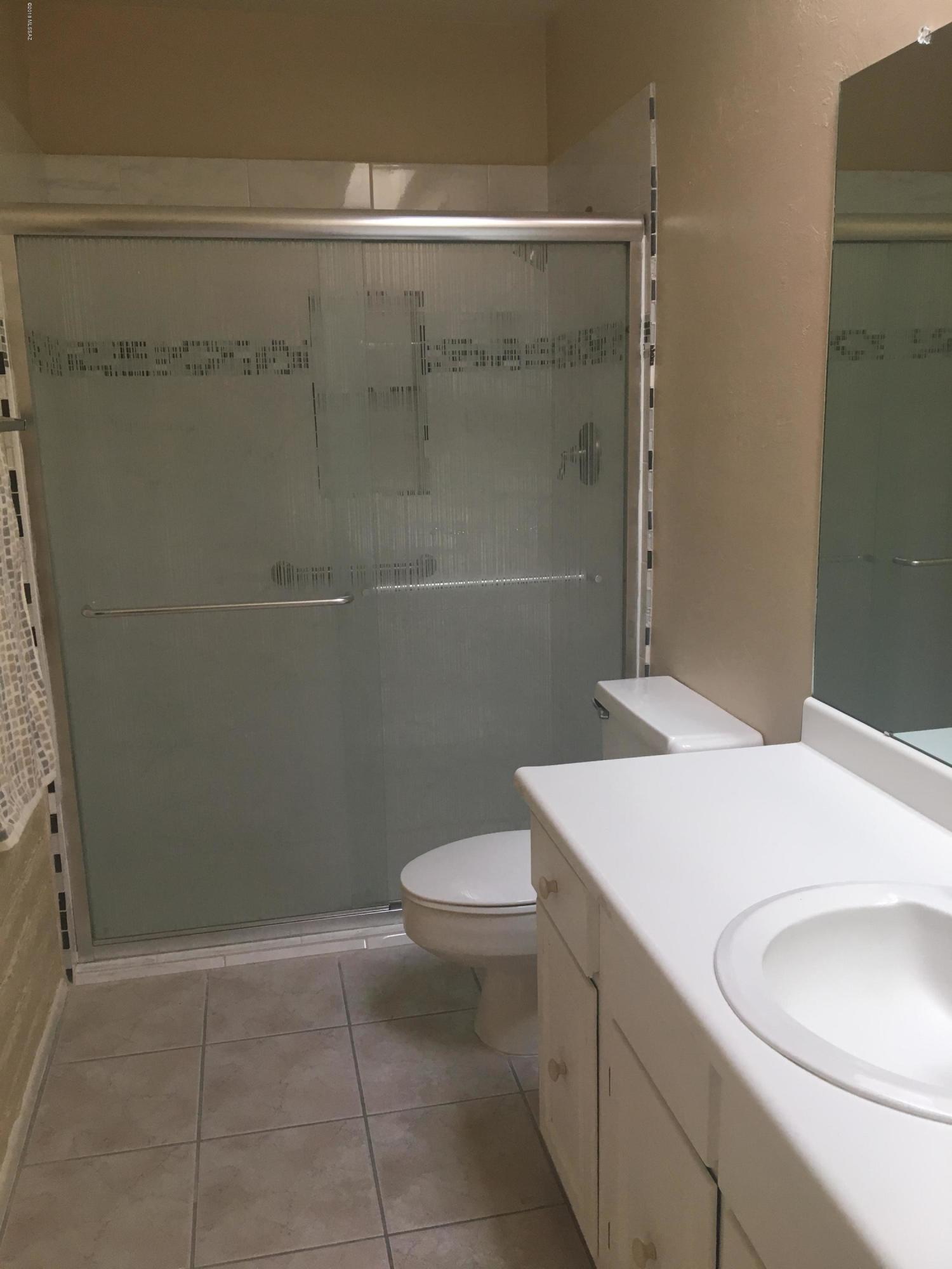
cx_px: 476
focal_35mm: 29
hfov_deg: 48.2
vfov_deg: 61.7
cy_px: 634
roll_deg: +1.7
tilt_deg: -12.1
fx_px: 1063
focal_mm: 4.15
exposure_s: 1/30
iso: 64
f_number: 2.2
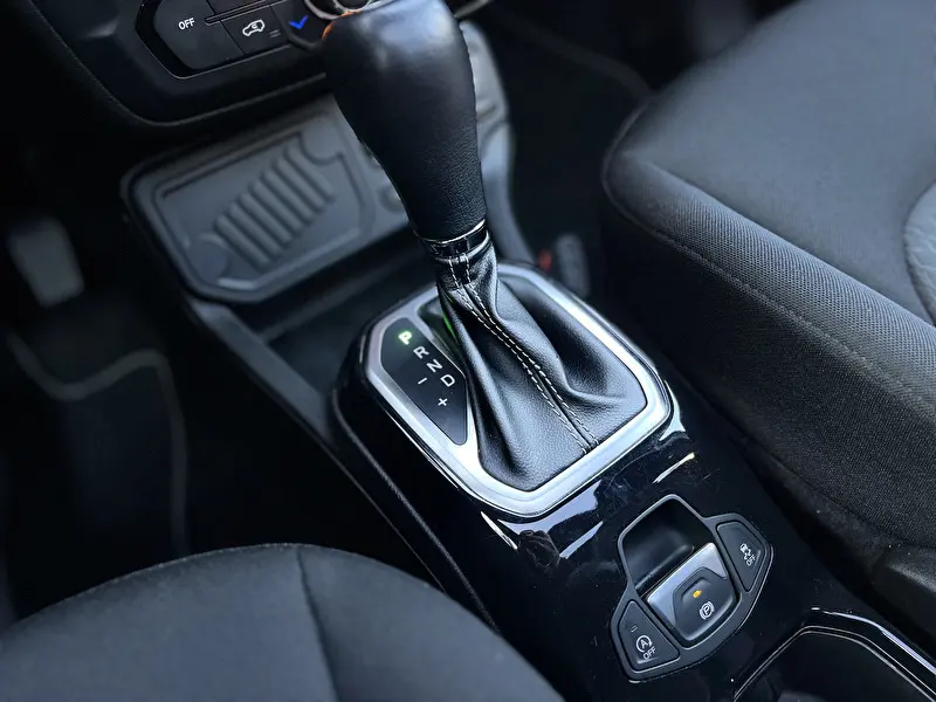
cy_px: 351
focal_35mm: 26
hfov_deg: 67.3
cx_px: 468
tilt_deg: -47.9
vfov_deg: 53.1
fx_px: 703
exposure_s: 1/60
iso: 250
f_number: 1.6
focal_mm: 5.1
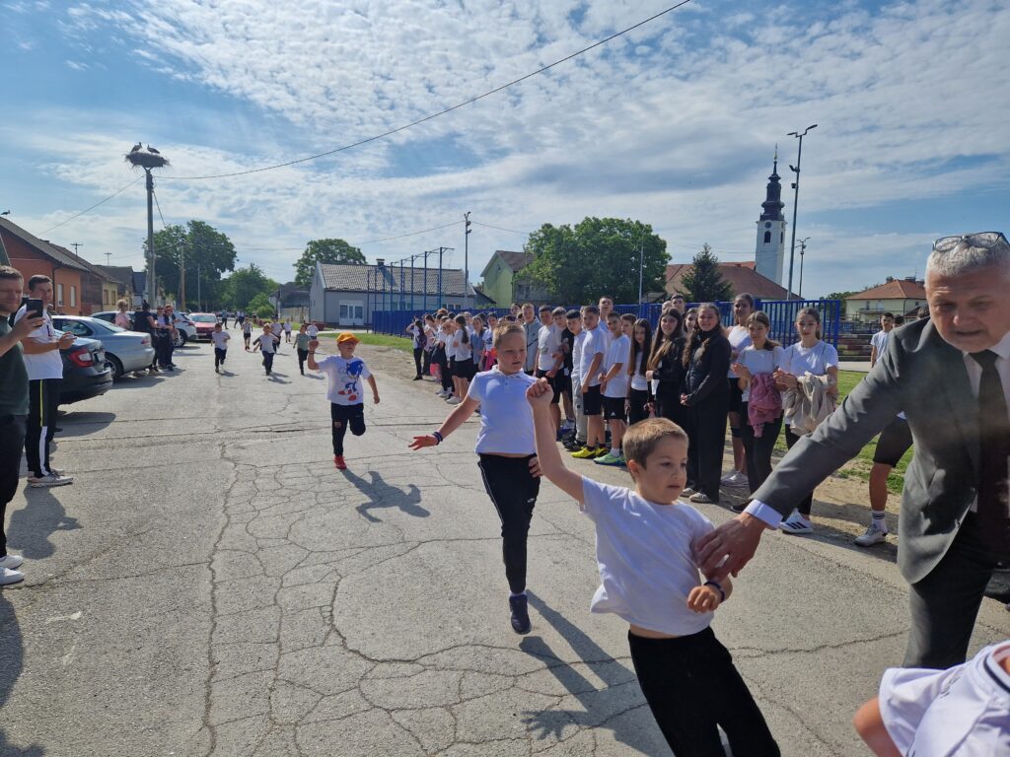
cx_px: 505
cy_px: 378
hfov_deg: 73.9
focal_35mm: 23
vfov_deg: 58.9
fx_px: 671
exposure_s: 1/3456
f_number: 1.8
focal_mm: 5.4
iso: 50
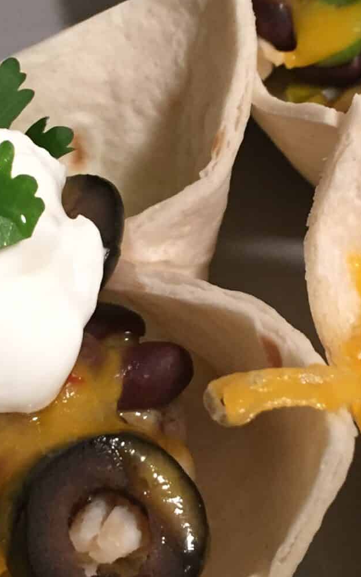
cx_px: 272
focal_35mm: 79
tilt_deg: -40.8
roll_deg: +0.1
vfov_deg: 26.0
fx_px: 1243
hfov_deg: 16.4
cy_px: 189
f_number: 2.2
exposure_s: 1/30
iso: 125
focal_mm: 4.15
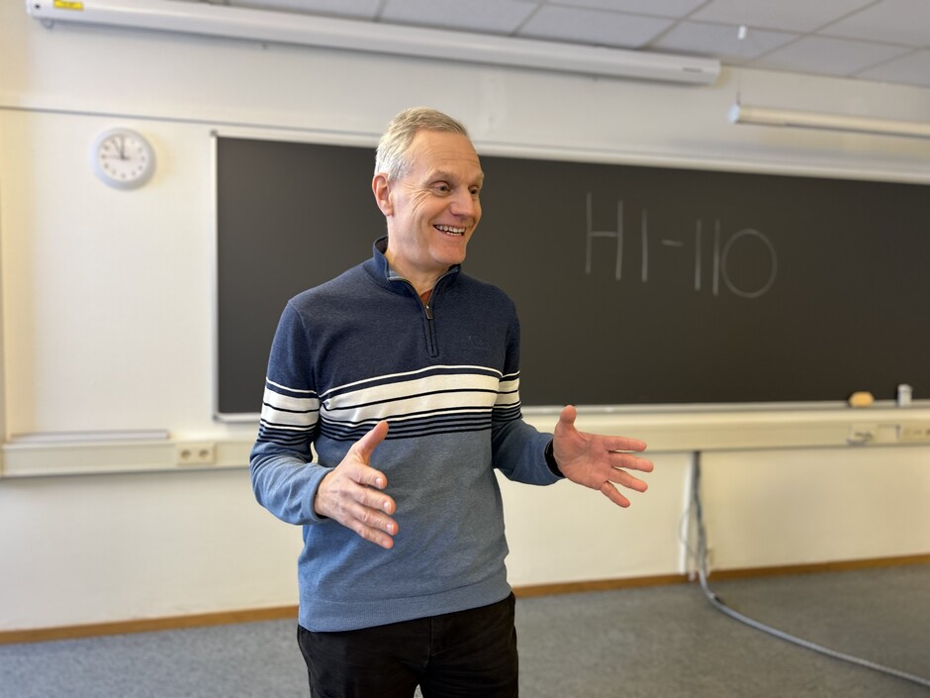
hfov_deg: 67.3
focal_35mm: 26
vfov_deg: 53.1
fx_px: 699
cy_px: 349
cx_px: 465
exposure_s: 1/50
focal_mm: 5.7
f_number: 1.5
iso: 80
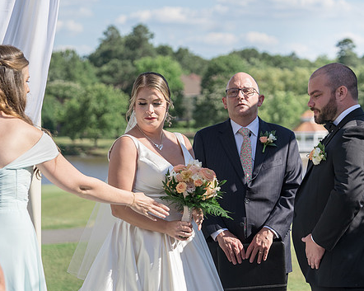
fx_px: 1356
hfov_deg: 15.3
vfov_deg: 12.2
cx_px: 246
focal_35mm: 126
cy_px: 154
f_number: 4
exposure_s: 1/800
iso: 100
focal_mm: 83
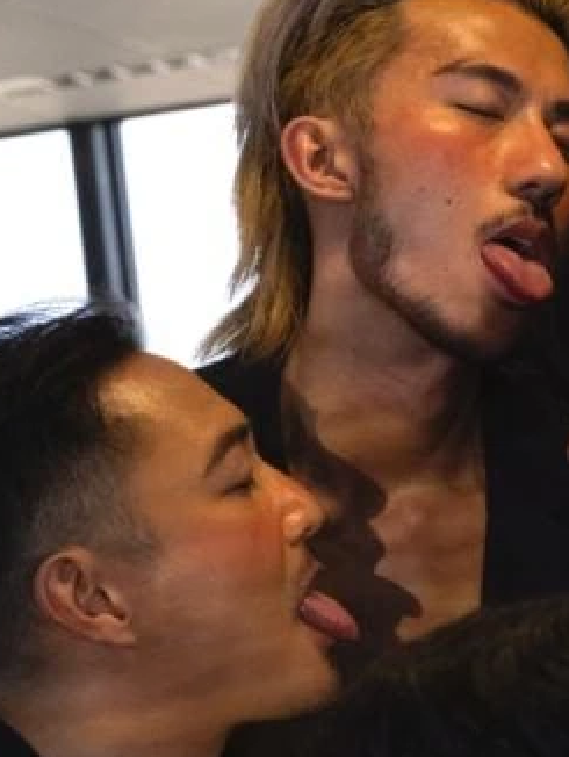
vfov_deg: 10.5
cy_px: 481
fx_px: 4115
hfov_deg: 7.9
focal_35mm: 188
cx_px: 475
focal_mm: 48.5
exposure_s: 1/125
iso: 2500
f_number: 5.6
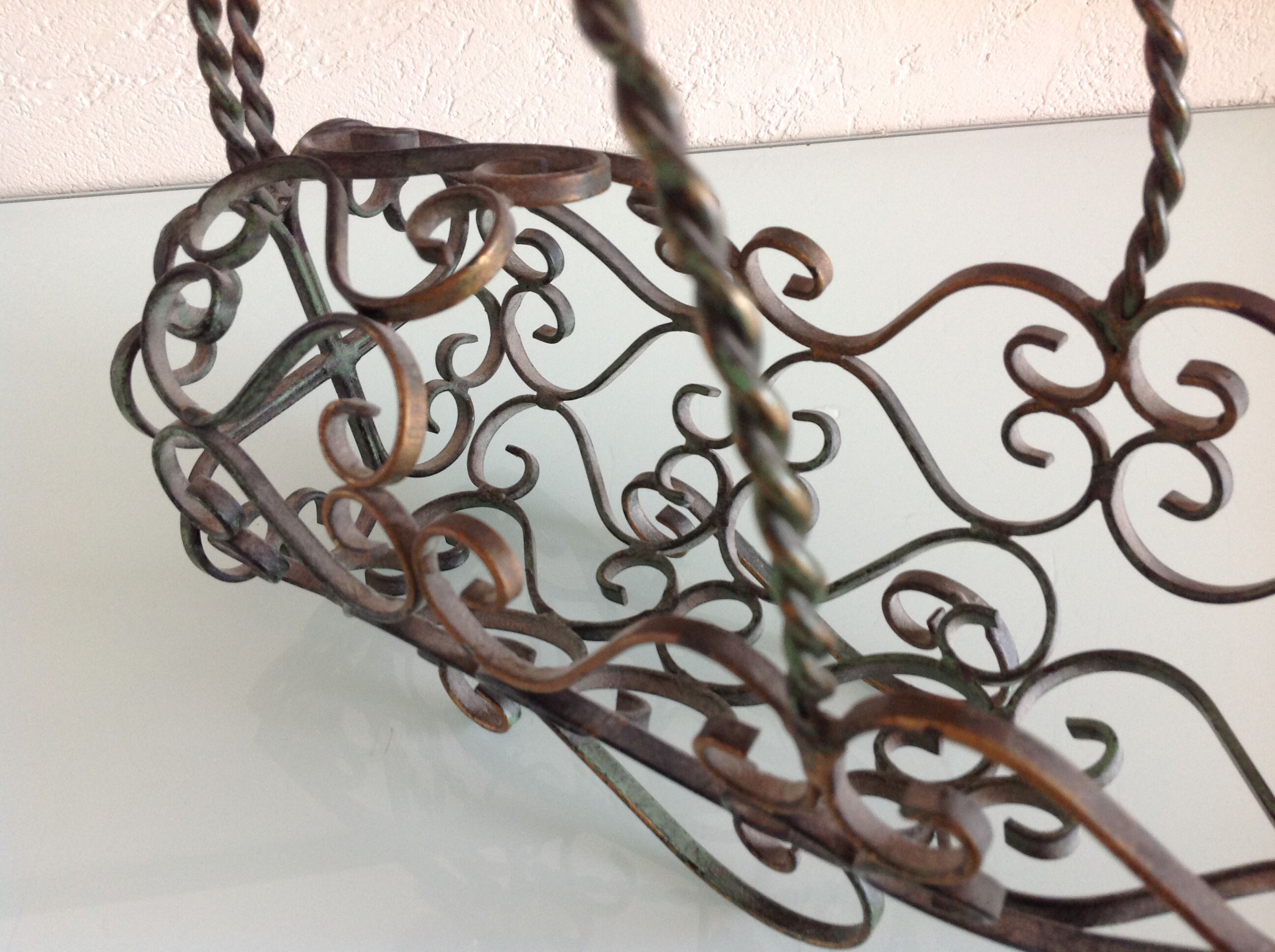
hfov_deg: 52.7
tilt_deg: -49.4
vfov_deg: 40.6
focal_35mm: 35
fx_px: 1287
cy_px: 476
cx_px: 638
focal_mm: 4.28
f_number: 2.4
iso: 100
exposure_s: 1/15
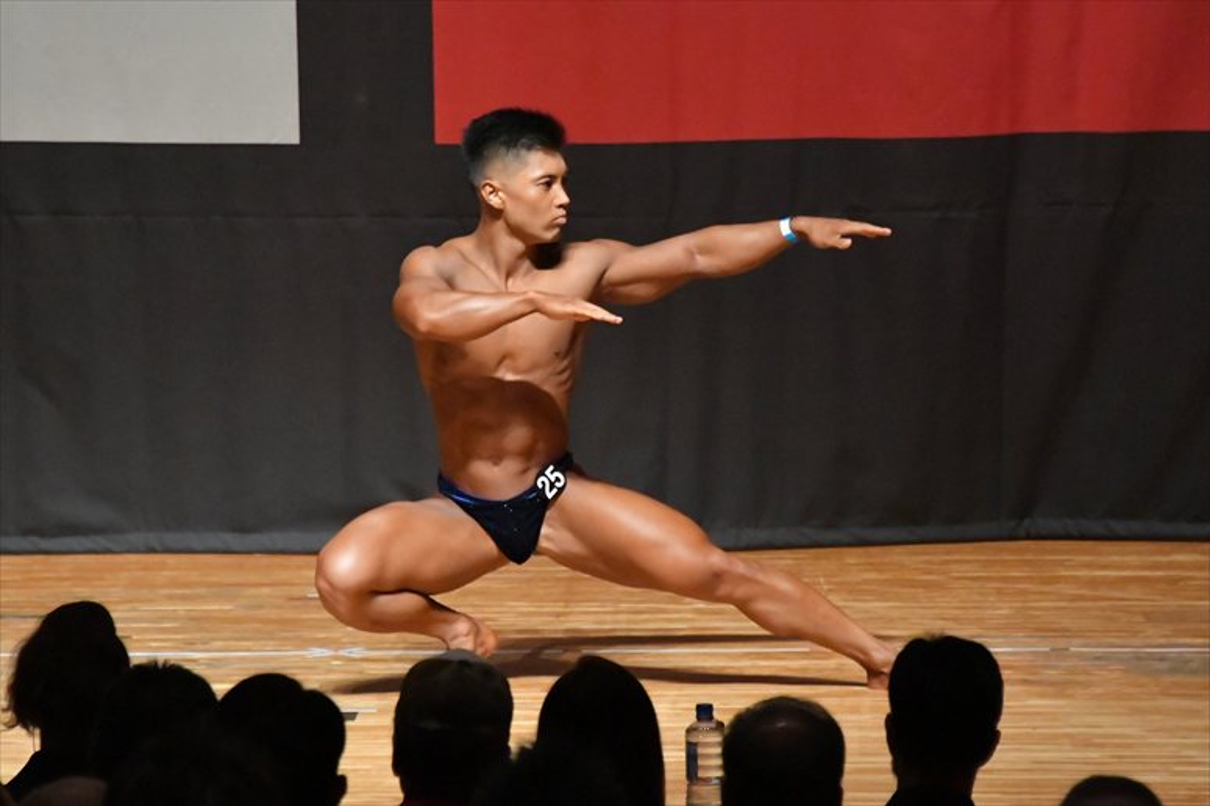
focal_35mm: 345
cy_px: 403
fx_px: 11590
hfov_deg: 6.0
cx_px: 605
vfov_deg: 4.0
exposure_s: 1/400
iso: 12800
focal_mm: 230
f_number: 5.6
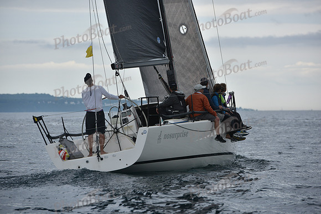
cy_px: 107
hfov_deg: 10.3
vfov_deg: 6.9
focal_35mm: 200
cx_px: 160
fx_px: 1784
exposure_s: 1/800
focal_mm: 200
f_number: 6.3
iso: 250
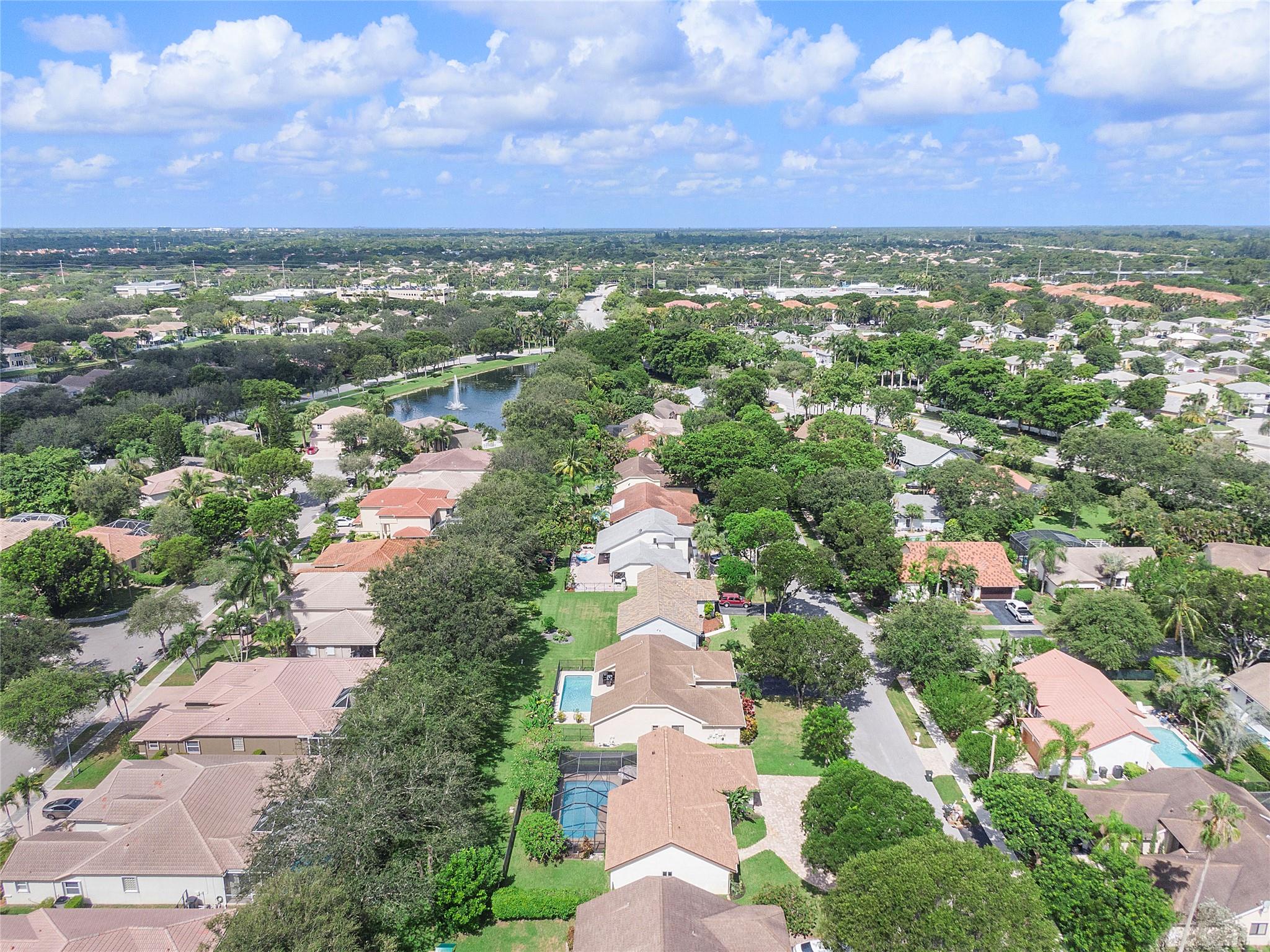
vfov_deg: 56.8
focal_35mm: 24
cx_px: 635
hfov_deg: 71.6
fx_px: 880
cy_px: 476
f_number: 2.8
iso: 100
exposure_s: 1/1600
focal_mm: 4.39
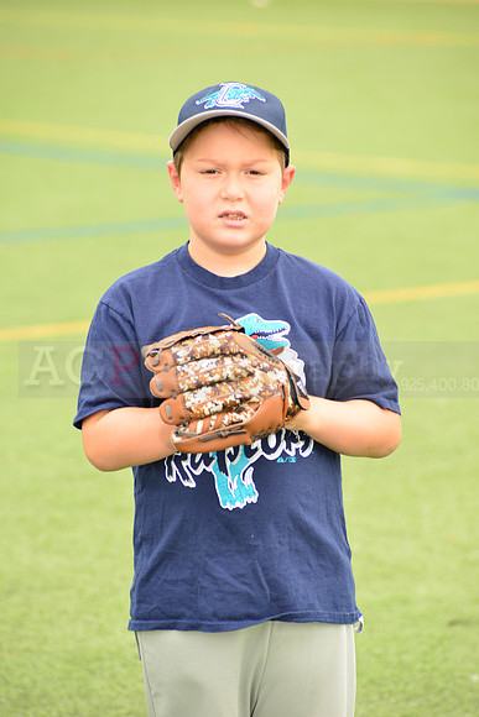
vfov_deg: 10.3
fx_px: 3989
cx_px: 240
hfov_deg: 6.9
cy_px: 358
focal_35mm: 200
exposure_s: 1/200
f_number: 8
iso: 250
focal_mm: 200
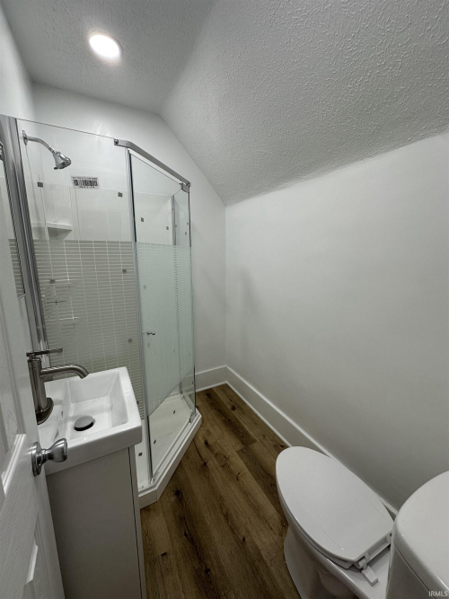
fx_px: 242
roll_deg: -0.2
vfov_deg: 102.1
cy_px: 300
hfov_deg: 85.7
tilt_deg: -9.5
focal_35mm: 14
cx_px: 224
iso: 100
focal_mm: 2.22
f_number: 2.2
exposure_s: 1/120
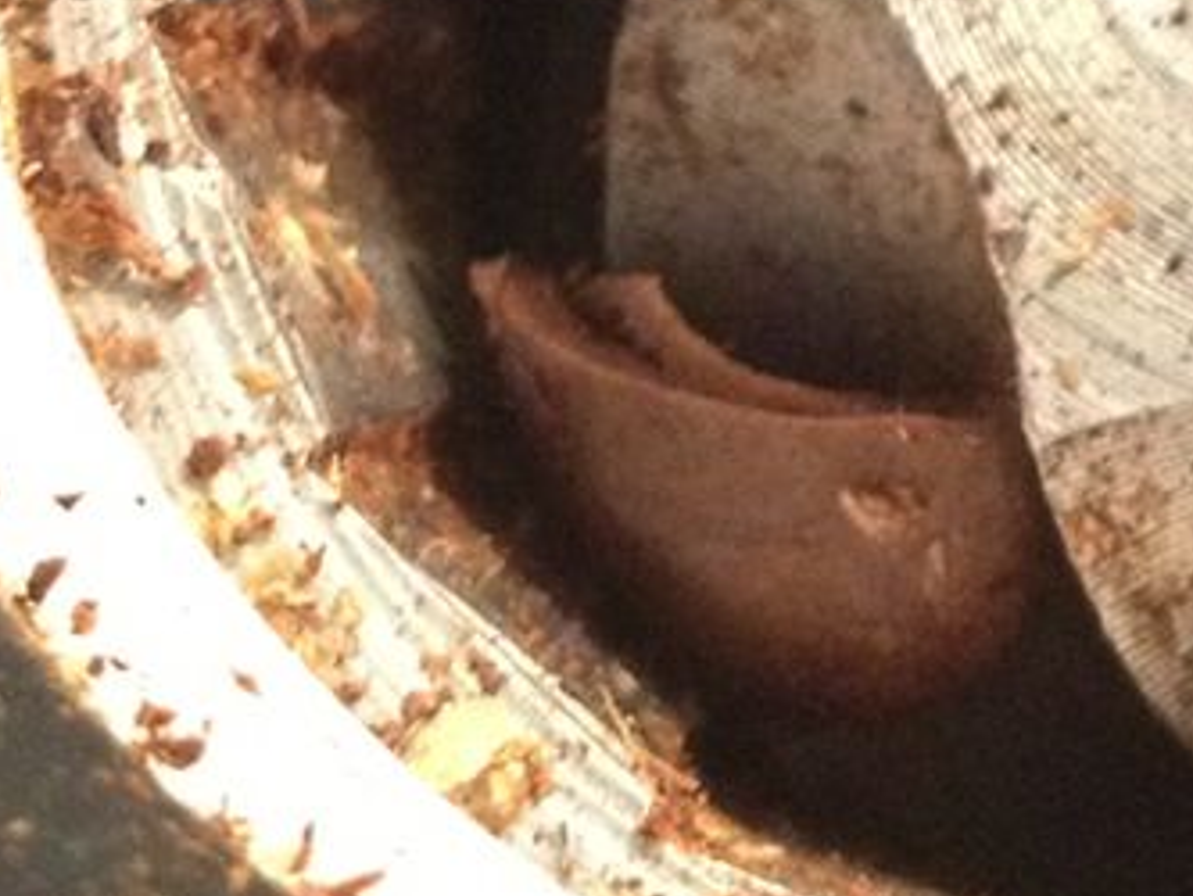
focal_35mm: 168
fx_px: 5792
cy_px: -943
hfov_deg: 11.5
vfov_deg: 8.4
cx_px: 1422
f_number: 2.4
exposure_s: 1/15
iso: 400
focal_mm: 4.28
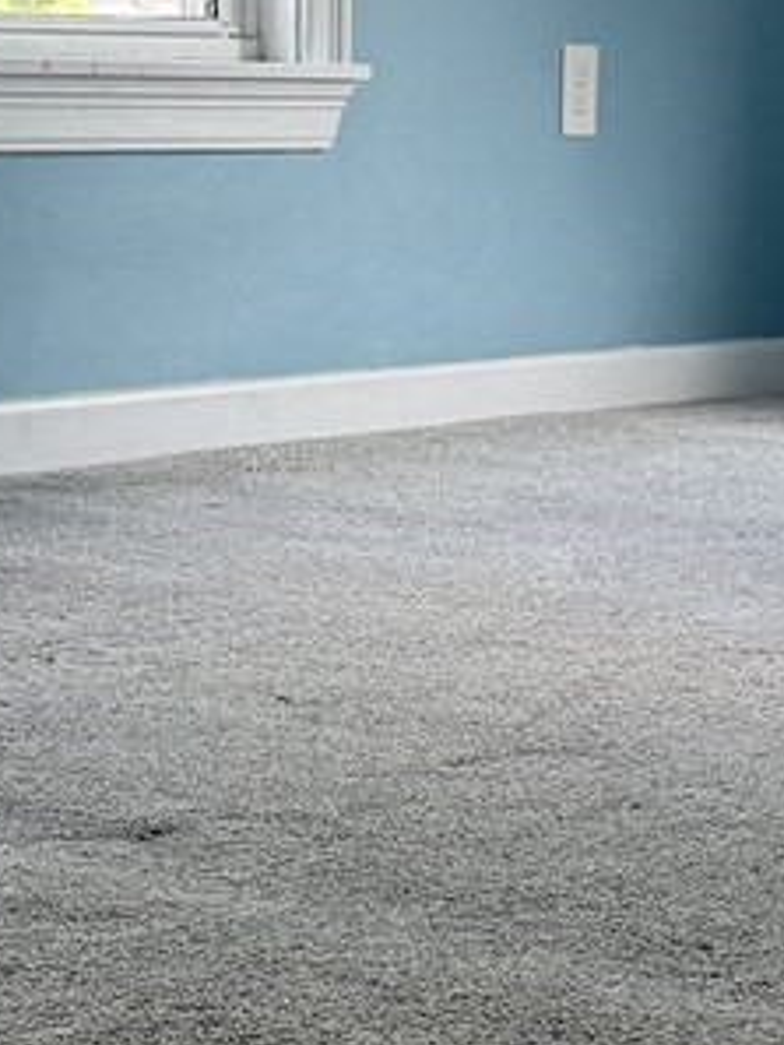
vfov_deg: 15.9
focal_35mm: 124
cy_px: 584
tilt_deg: -6.7
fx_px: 3742
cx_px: 397
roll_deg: -2.6
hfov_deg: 12.0
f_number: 1.78
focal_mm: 6.76
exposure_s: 1/237
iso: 200
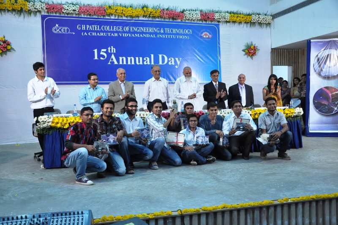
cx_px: 169
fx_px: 338
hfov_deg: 53.2
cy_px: 112
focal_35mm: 36
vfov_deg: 36.8
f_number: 4.8
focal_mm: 24
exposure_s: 1/200
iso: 3200
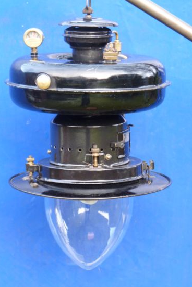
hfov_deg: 9.4
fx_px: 1166
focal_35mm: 146
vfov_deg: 14.0
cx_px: 82
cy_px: 138
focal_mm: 23
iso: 250
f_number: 3.6
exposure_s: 1/40
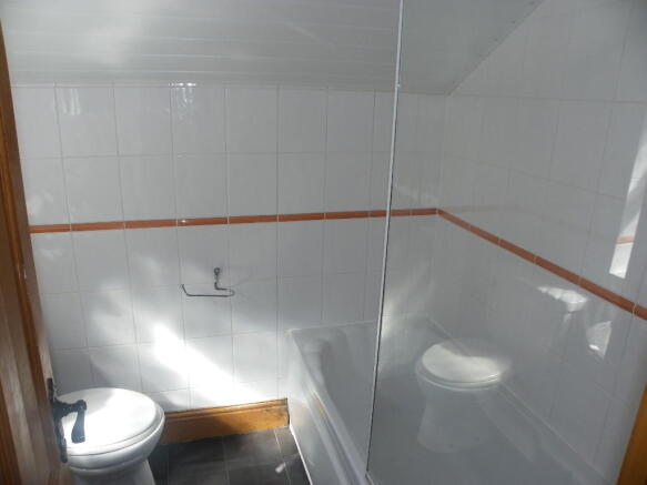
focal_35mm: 26
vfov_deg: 53.0
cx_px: 324
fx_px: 486
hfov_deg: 67.3
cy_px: 242
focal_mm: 4.6
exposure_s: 1/80
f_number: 4
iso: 50
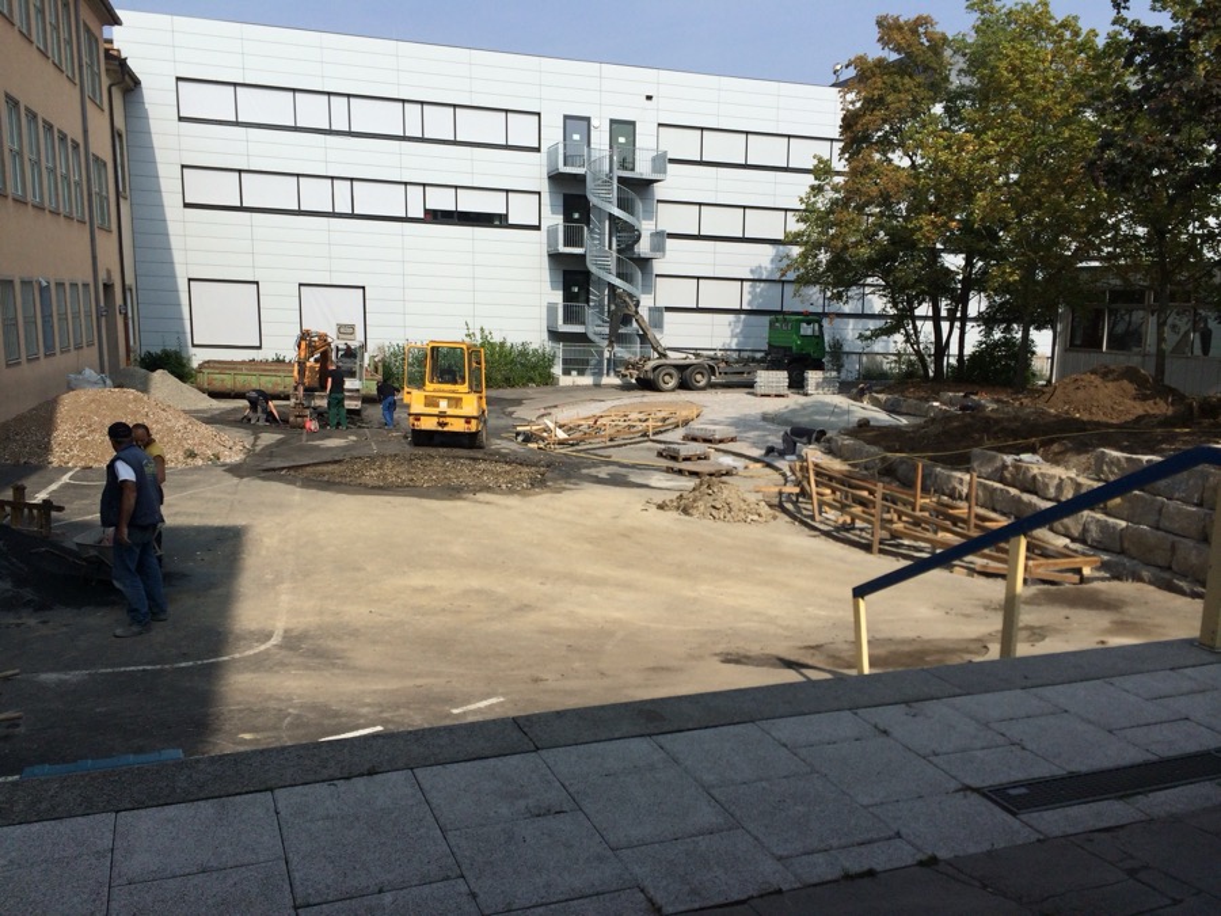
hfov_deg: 60.0
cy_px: 458
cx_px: 610
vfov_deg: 46.8
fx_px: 1058
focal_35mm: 30
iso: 32
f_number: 2.2
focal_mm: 4.12
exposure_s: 1/2933
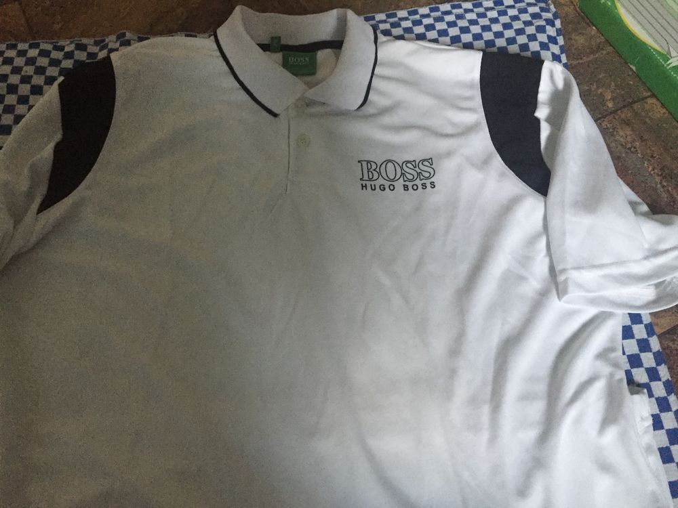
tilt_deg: -65.2
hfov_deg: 61.7
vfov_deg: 48.2
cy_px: 254
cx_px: 339
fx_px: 568
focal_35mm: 29
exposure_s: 1/17
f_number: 2.2
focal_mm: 4.15
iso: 320
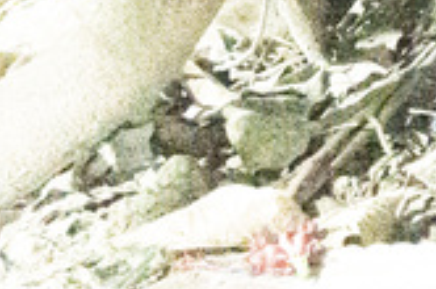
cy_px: -271
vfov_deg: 7.6
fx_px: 2103
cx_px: 1087
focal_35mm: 174
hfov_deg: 10.1
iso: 16000
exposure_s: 1/50
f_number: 4
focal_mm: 24
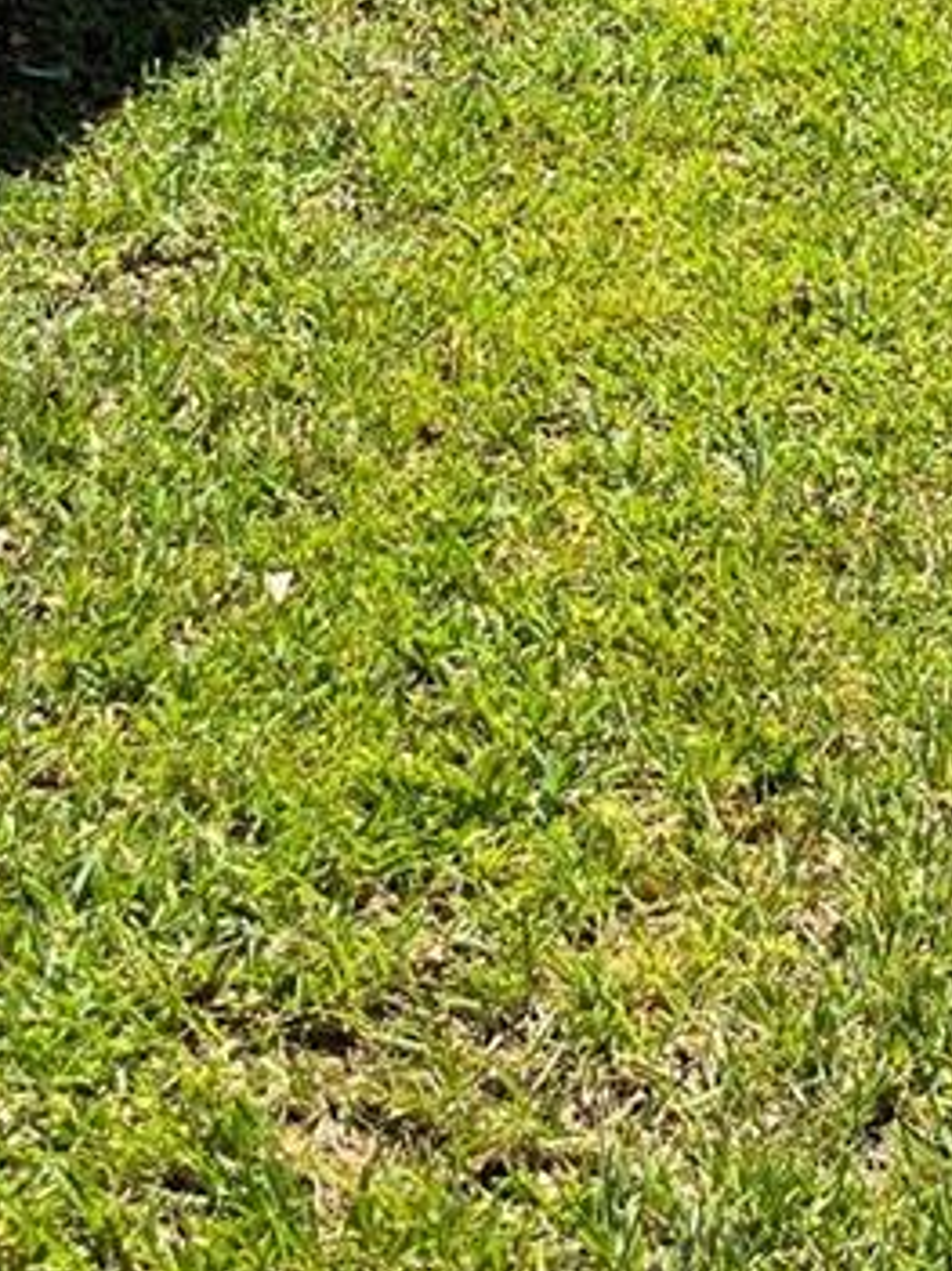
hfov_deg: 16.1
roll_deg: -0.9
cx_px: 1057
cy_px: -757
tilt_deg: -3.8
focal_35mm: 89
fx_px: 3266
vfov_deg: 18.8
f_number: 1.6
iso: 50
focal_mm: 5.1
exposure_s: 1/3521
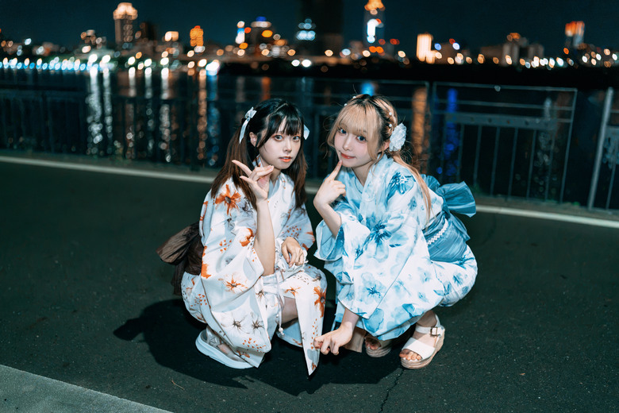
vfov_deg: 37.9
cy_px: 206
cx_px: 310
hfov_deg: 54.4
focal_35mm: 35
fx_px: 602
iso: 1600
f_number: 1.4
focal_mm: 35
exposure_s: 1/40
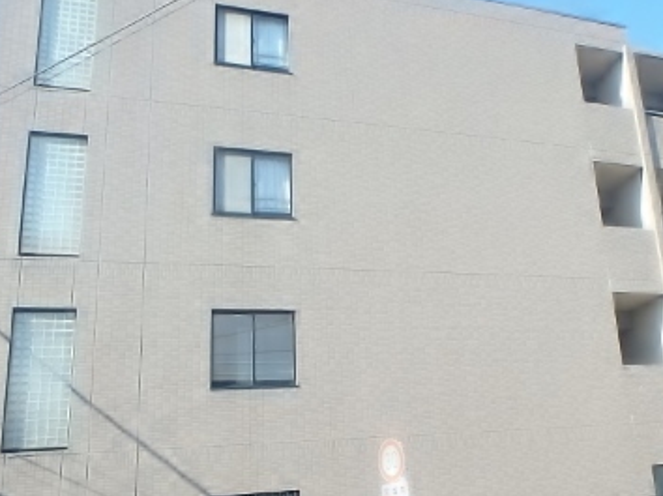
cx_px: 481
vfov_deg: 37.6
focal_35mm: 38
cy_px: 288
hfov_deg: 47.5
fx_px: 727
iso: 125
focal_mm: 3.7
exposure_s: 1/400
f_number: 3.5
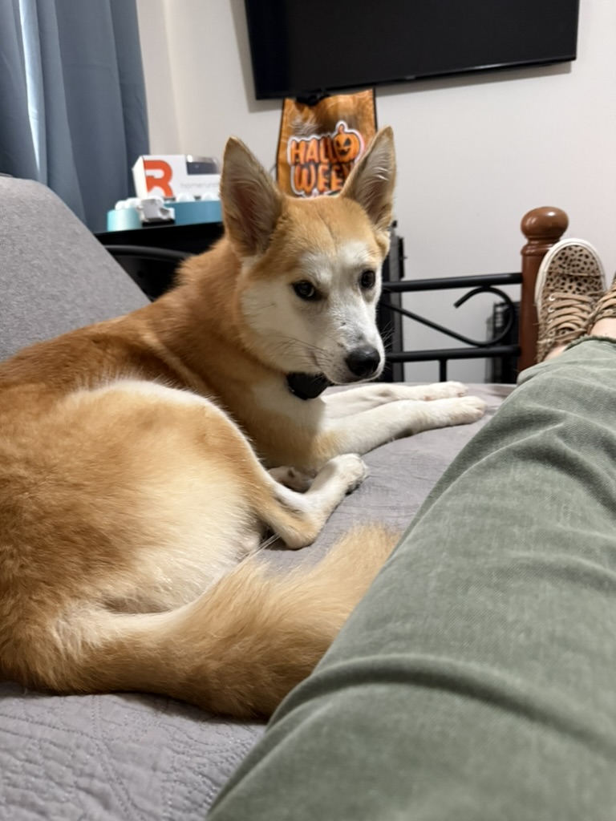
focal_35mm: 24
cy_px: 410
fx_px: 569
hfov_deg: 56.8
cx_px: 308
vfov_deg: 71.6
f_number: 1.78
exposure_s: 1/60
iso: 800
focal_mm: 6.76
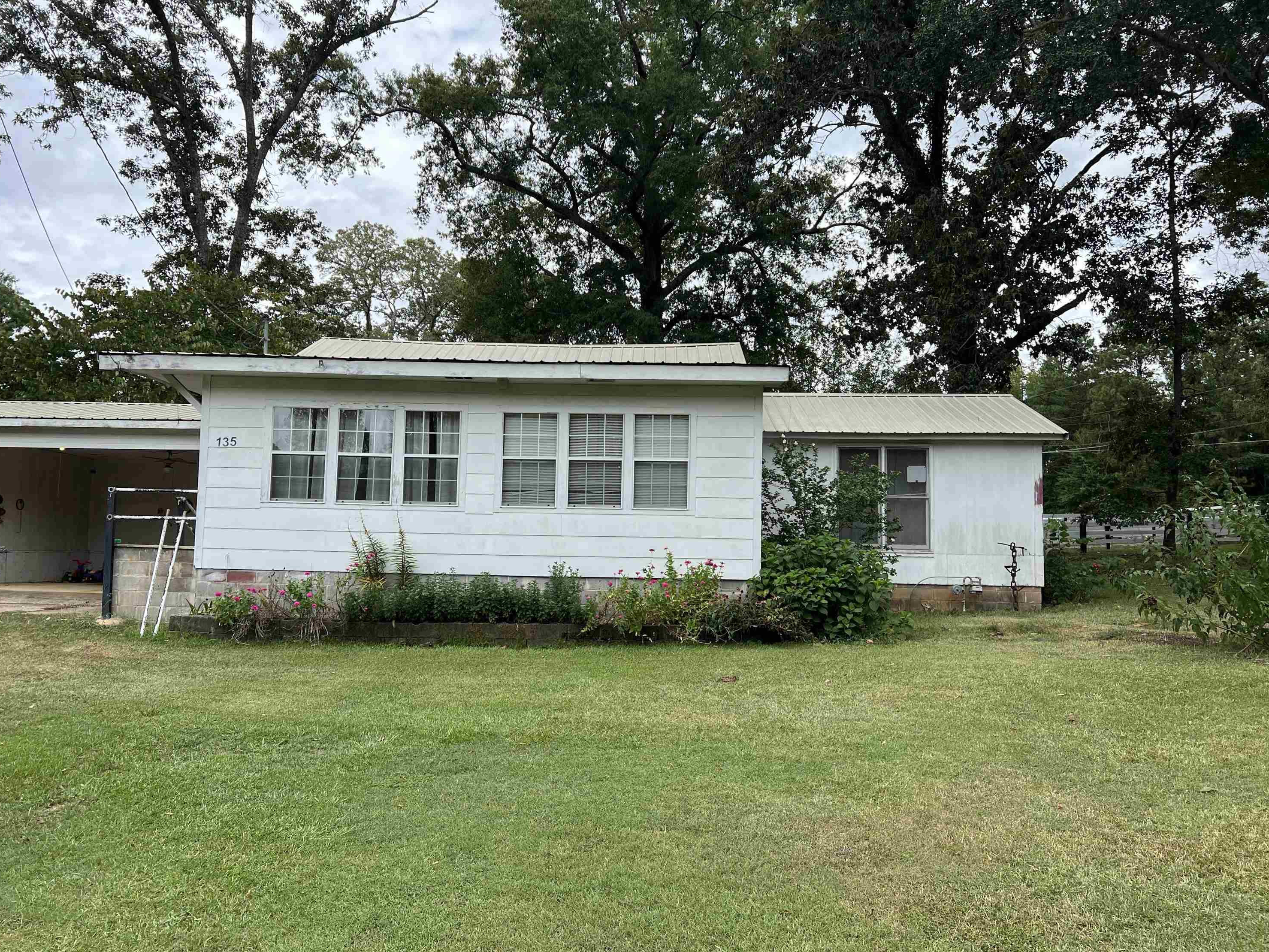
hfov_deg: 65.3
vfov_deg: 51.4
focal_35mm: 27
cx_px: 633
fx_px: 990
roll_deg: -1.1
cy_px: 487
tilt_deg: +4.4
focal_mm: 5.7
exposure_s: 1/1698
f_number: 1.5
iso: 50
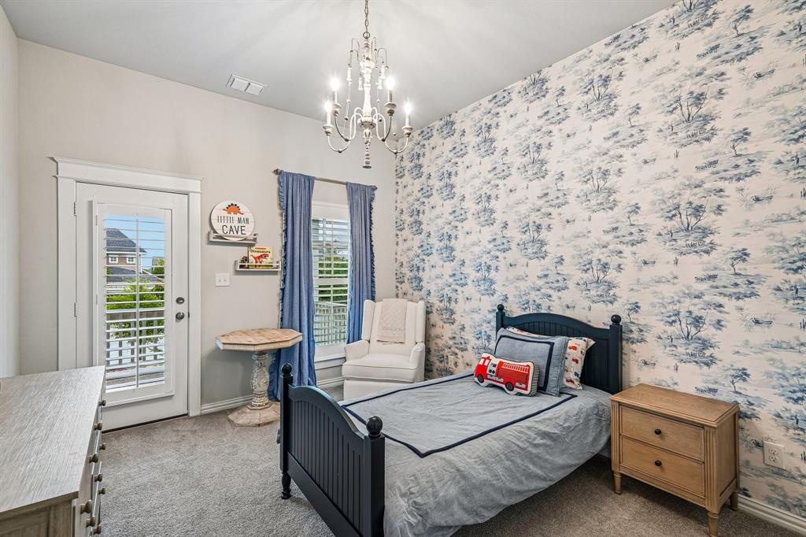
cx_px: 403
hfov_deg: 96.8
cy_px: 268
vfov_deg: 73.7
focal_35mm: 16
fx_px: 358
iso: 400
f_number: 8
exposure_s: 1/8
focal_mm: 16
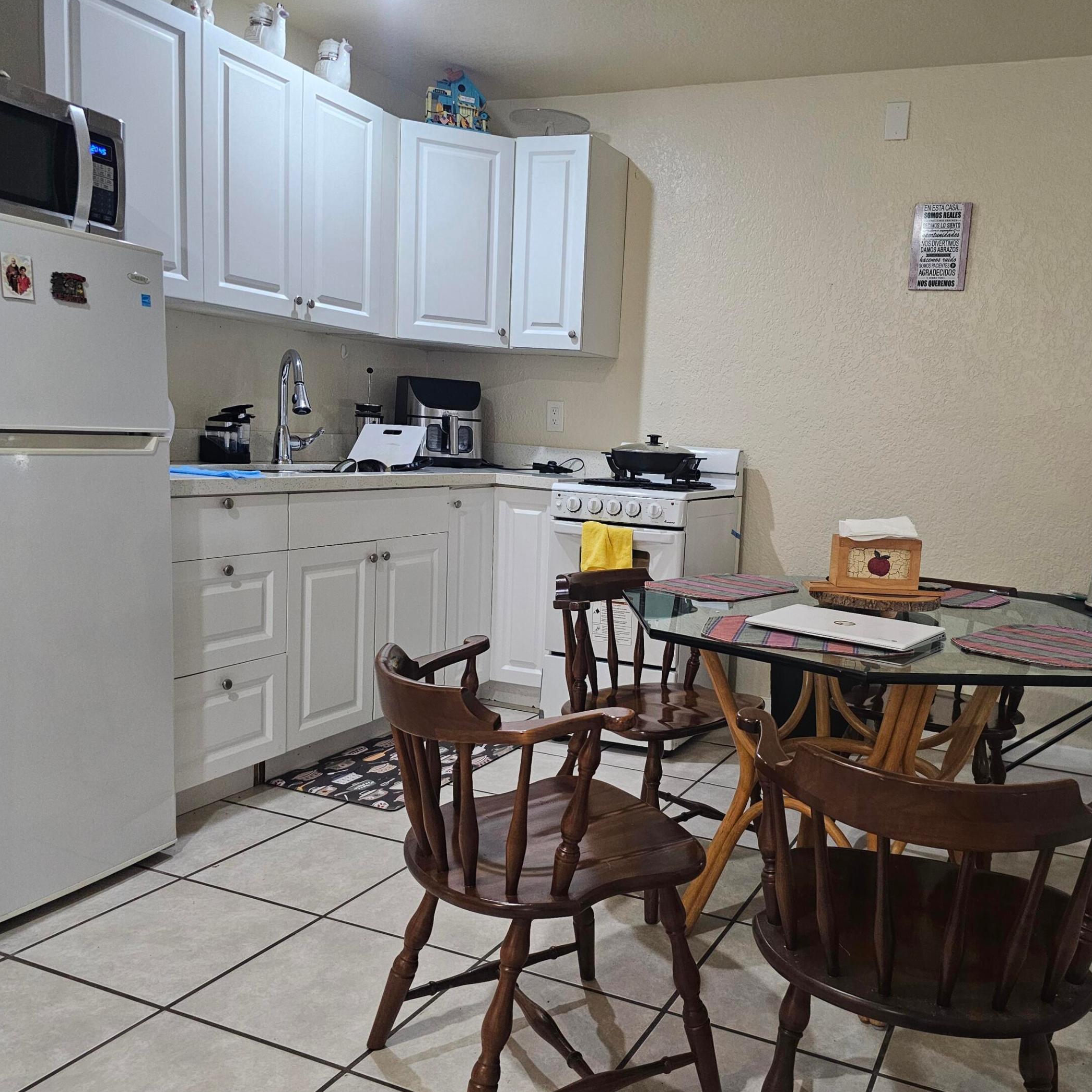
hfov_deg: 56.6
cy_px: 560
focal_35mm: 28
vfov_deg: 57.3
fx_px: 999
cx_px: 685
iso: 800
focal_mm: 6.3
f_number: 1.7
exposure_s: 1/120
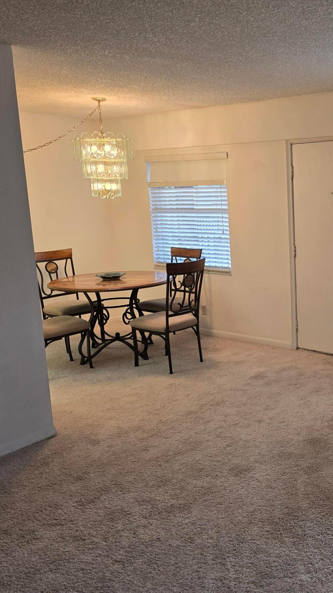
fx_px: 534
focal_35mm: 34
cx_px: 324
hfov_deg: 32.2
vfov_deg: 58.0
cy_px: 292
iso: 125
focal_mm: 6.3
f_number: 1.7
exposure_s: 1/120
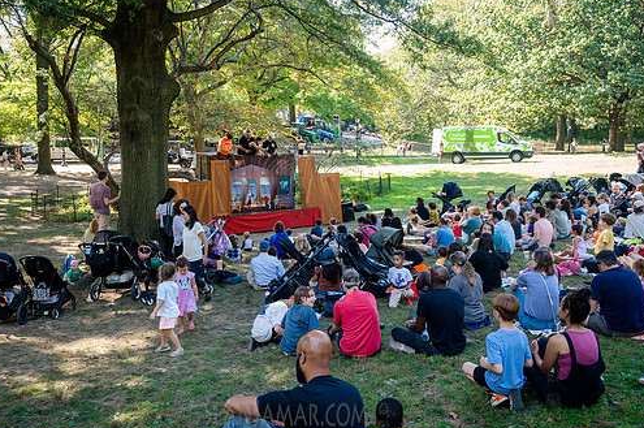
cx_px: 301
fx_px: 608
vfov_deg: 38.8
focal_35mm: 34
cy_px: 194
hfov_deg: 55.8
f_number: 4.5
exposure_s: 1/320
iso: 1000
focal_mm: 29
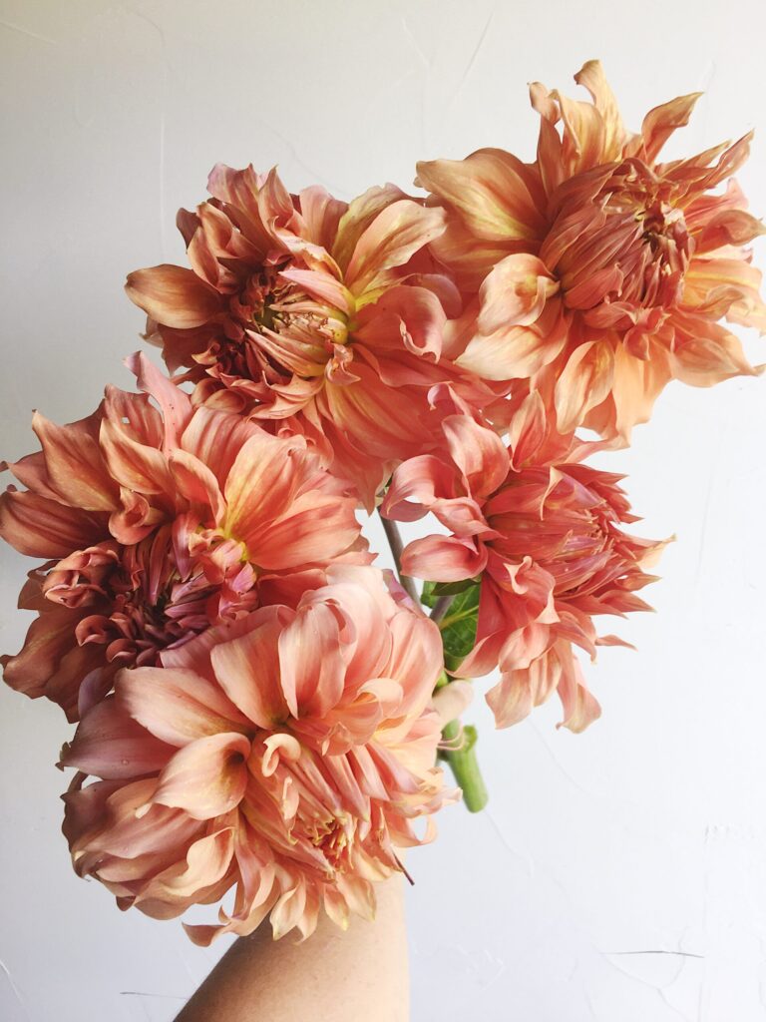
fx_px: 856
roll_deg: +7.6
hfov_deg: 48.2
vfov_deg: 61.7
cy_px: 511
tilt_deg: -19.6
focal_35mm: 29
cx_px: 383
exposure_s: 1/60
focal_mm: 4.15
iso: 25
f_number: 2.2
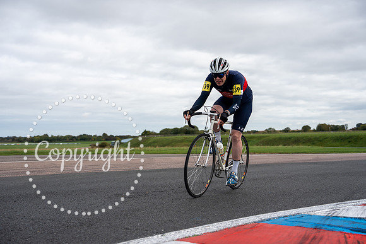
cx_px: 183
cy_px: 122
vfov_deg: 28.7
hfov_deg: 41.9
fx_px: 478
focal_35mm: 47
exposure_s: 1/1000
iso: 100
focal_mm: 47
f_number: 3.5
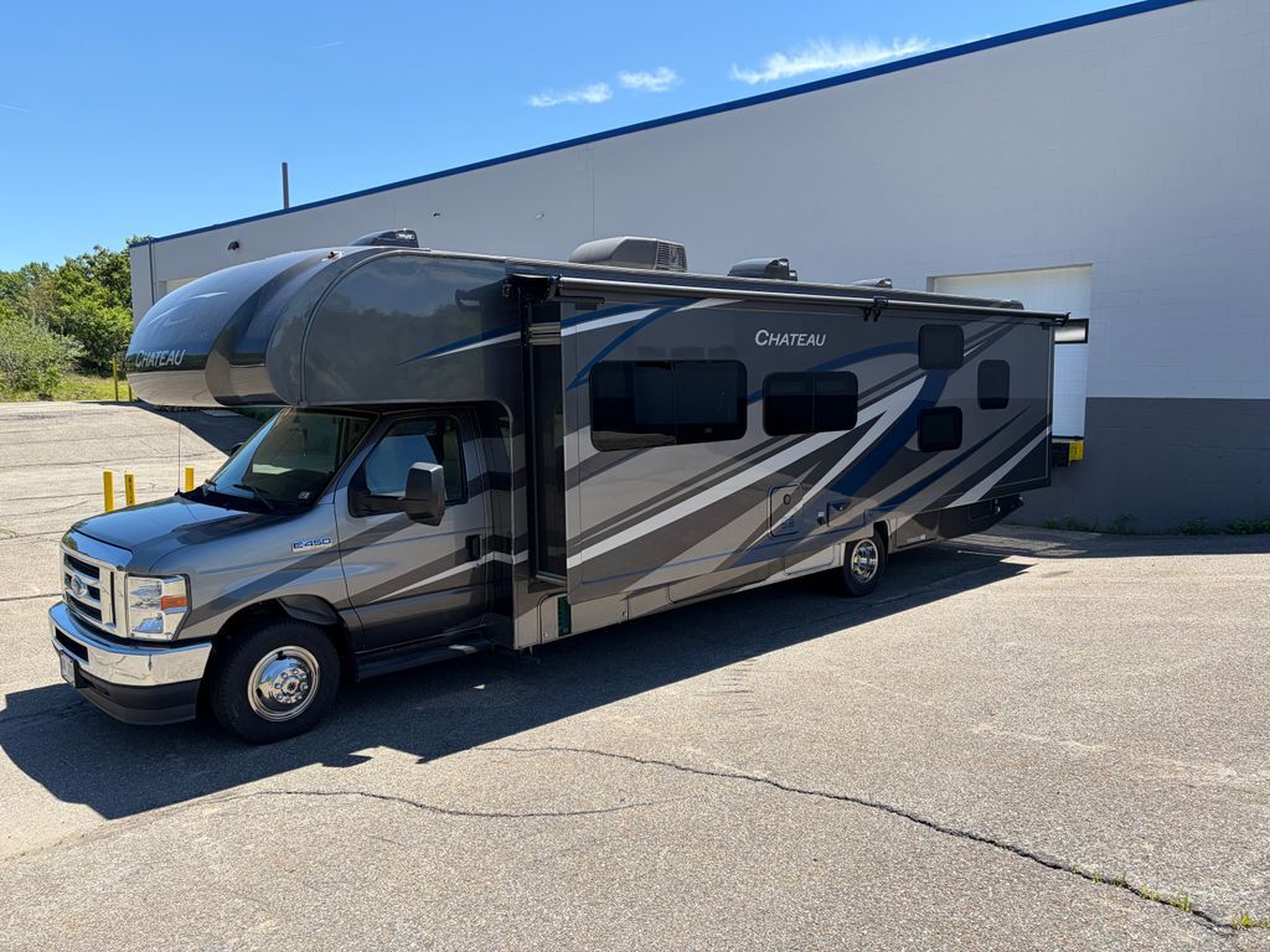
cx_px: 635
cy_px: 476
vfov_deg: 53.1
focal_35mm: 26
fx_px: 954
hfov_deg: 67.3
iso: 50
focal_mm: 5.96
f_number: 1.6
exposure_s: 1/1626
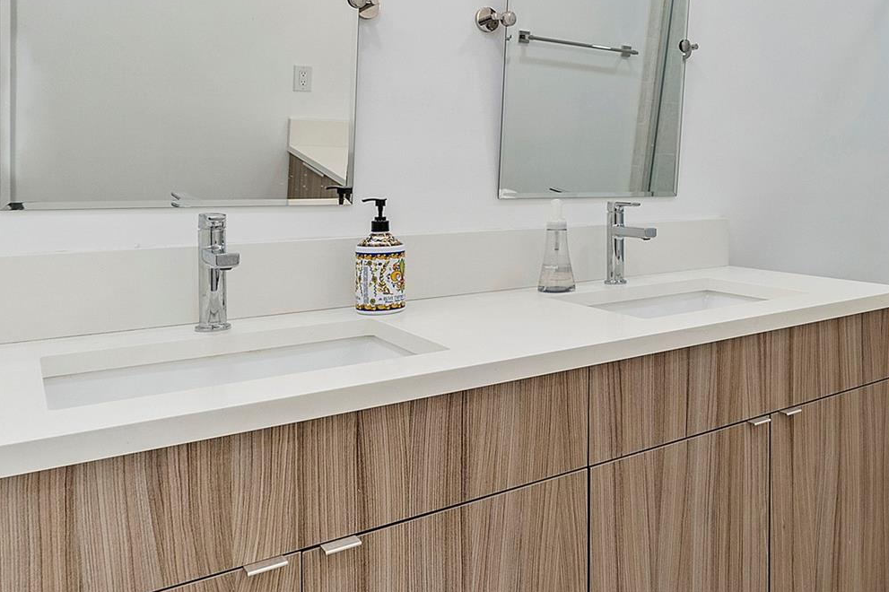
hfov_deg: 57.1
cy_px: 187
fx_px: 765
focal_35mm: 31
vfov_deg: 41.6
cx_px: 673
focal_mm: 10
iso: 160
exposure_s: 1/15
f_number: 11
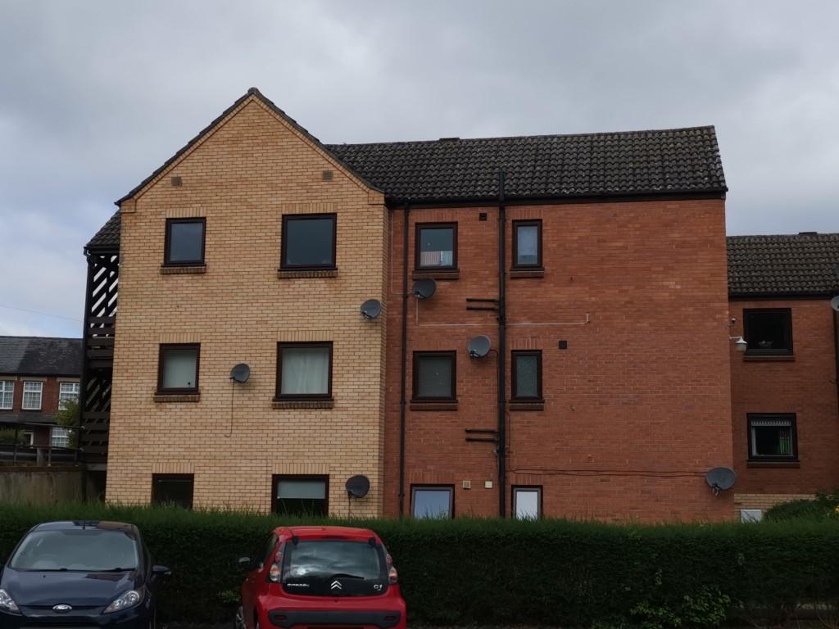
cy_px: 314
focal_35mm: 48
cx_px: 420
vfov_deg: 30.3
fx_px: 1163
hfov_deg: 39.7
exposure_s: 1/2070
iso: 50
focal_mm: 5.58
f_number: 1.8
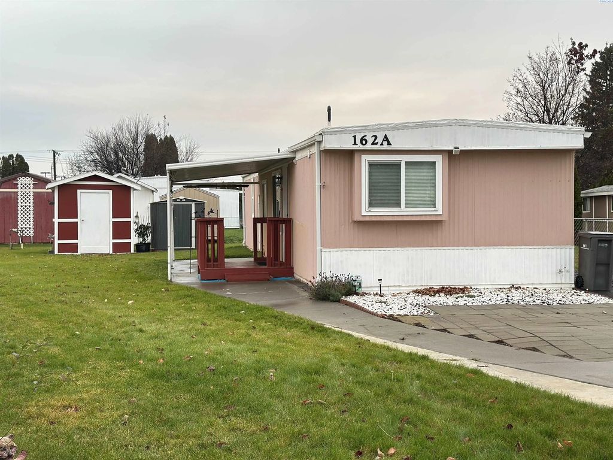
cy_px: 230
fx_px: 850
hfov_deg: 39.7
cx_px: 306
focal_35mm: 48
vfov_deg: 30.3
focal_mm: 6.86
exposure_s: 1/61
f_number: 1.78
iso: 125
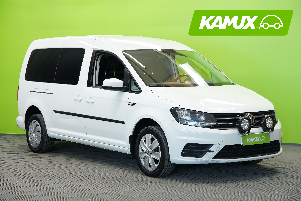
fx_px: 610
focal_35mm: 73
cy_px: 100
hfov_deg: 27.7
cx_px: 150
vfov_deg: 18.7
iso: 500
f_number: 6.3
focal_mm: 73
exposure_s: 1/15
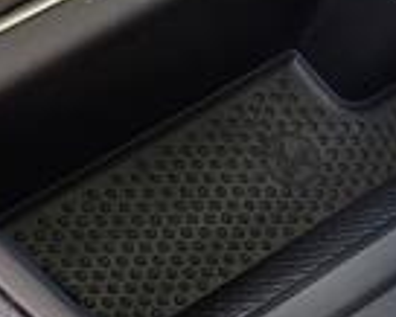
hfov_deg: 13.0
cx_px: 900
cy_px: 515
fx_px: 1396
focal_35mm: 119
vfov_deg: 12.2
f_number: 1.8
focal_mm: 5.4
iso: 80
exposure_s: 1/120
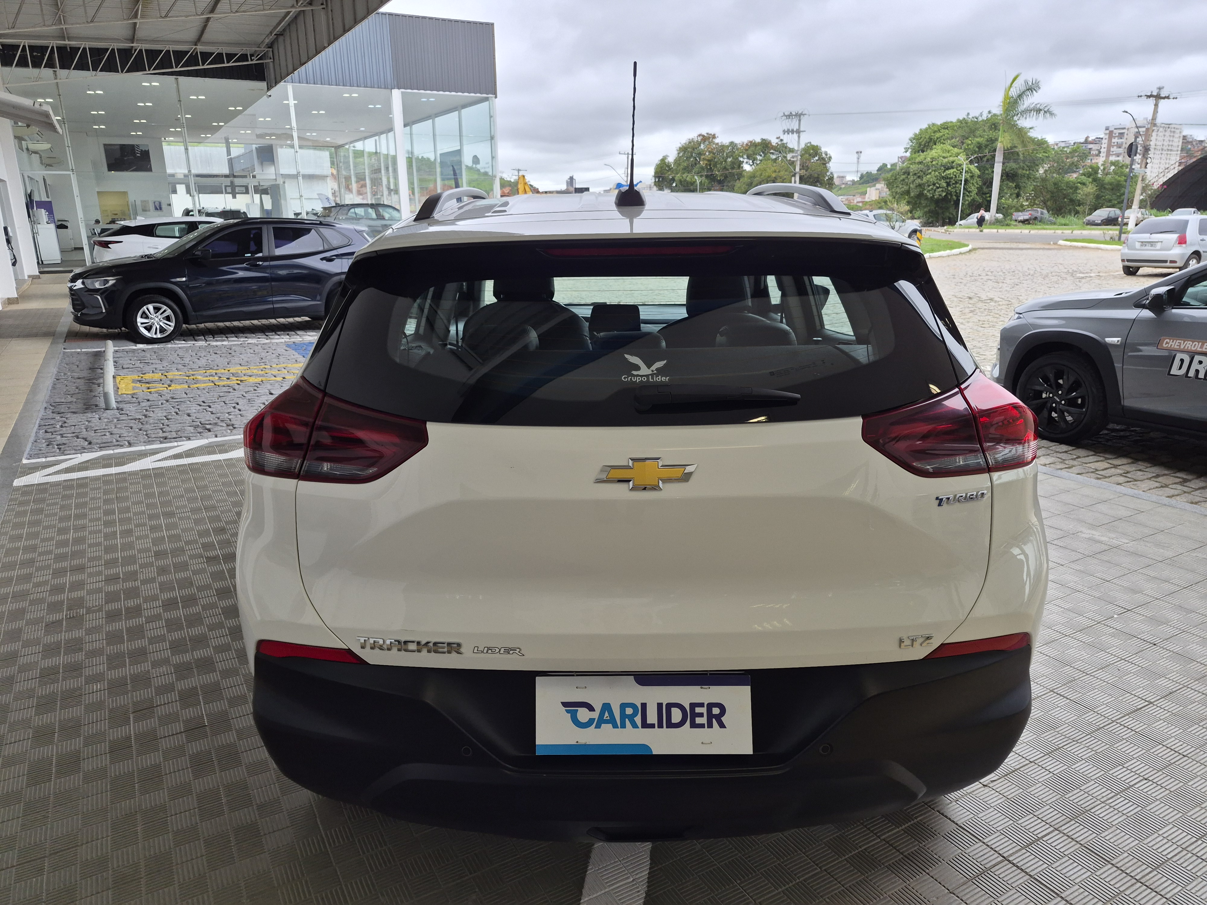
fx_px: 802
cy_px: 452
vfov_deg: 58.9
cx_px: 604
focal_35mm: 23
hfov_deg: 73.9
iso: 80
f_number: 1.8
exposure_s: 1/578
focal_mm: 5.4
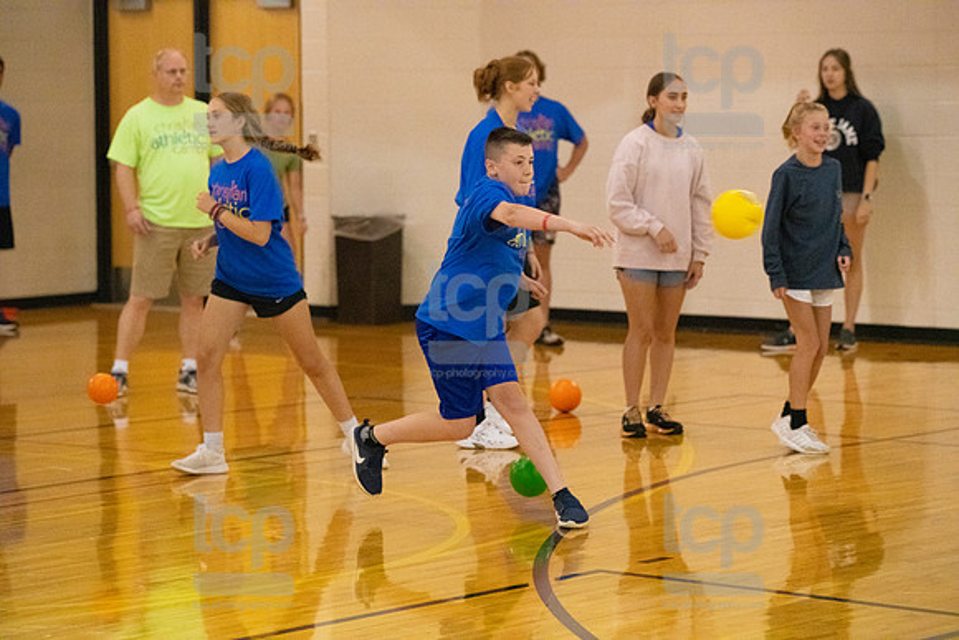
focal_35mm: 125
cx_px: 480
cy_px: 320
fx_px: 3330
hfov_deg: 16.4
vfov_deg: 11.0
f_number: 4
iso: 10000
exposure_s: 1/800
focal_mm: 125
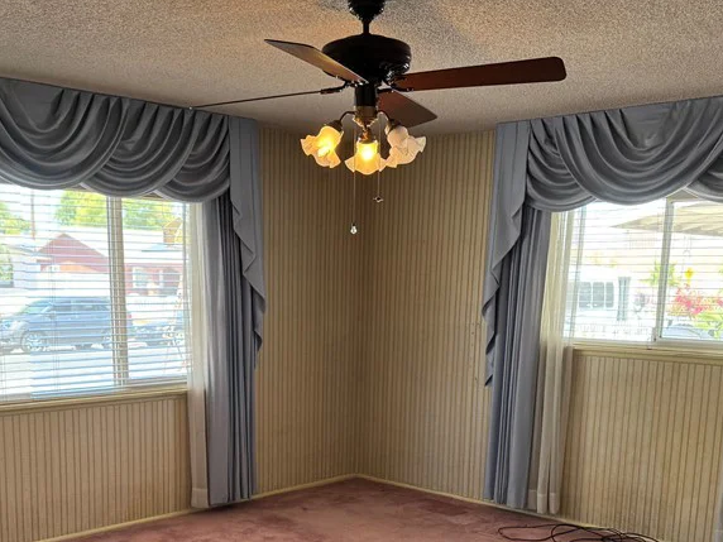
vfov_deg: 32.6
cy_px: 442
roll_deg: -0.9
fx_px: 898
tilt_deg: -11.4
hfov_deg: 43.8
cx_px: 324
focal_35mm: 43
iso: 160
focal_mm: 6.76
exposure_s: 1/60
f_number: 1.78
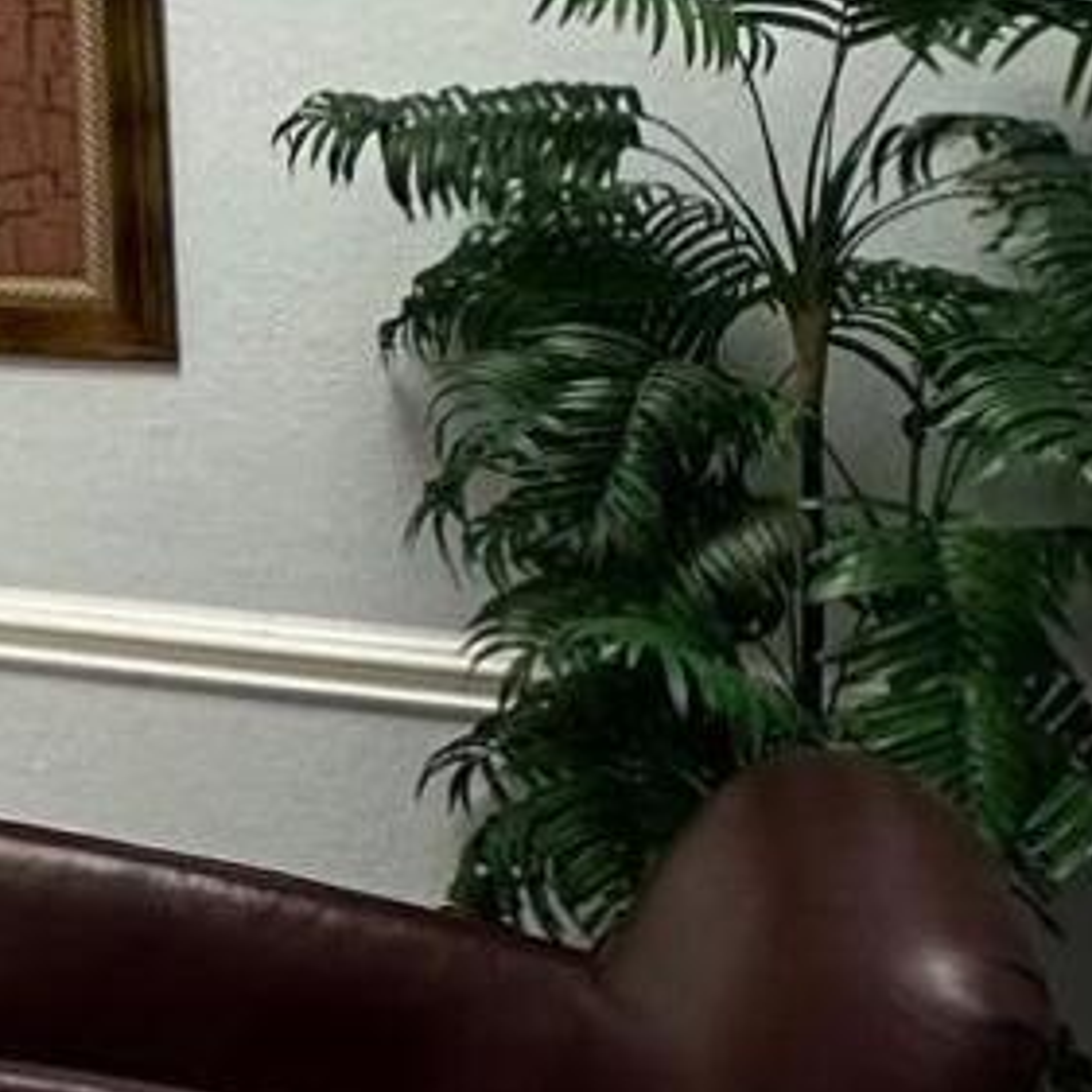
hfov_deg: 15.2
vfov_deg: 18.9
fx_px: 3141
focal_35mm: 88
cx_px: -1201
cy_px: -105
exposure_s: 1/120
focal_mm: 2.22
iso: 200
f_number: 2.2
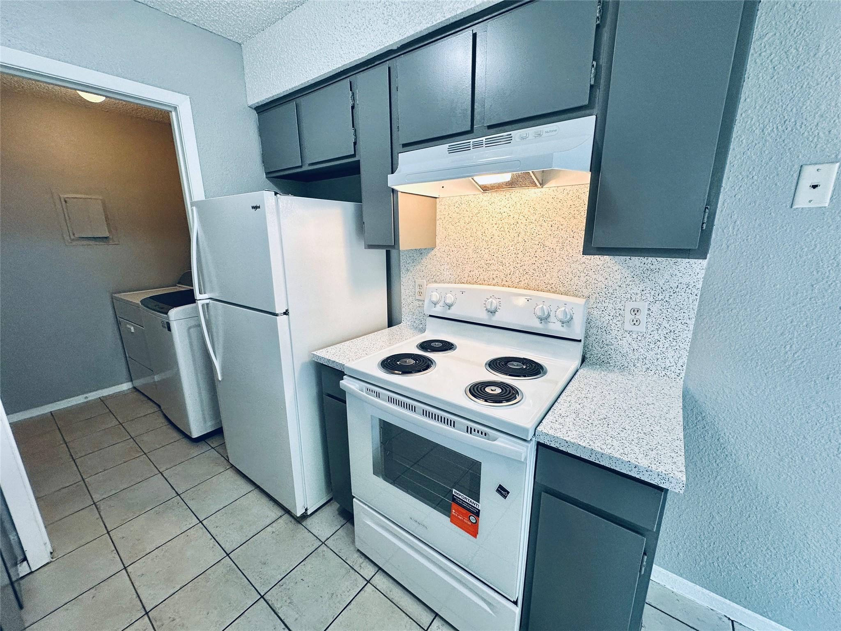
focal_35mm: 14
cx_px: 420
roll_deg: +1.2
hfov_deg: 102.1
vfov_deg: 85.7
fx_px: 340
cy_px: 316
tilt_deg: -12.8
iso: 125
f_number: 2.2
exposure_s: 1/120
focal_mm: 2.22
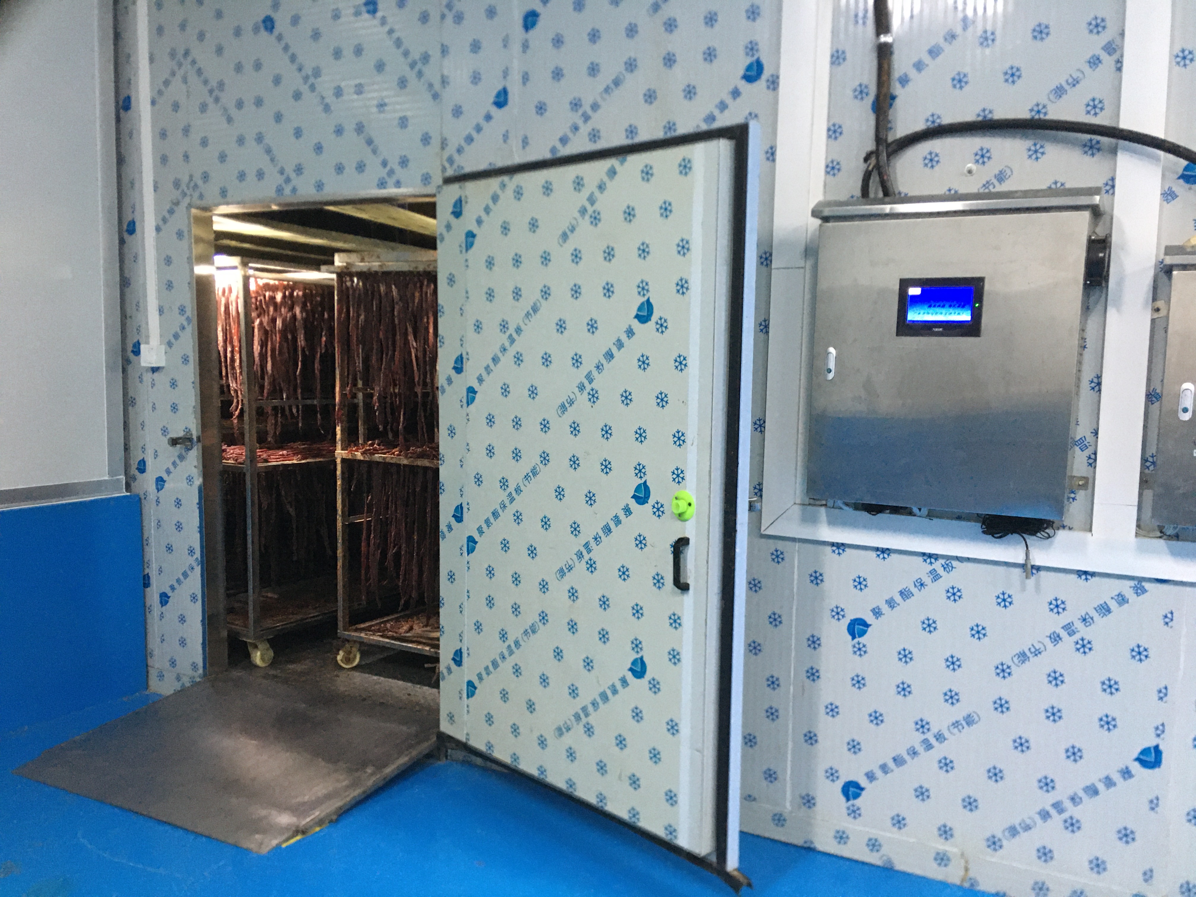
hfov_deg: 61.7
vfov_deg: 48.2
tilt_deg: -5.6
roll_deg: -0.8
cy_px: 448
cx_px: 598
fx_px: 1002
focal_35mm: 29
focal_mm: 4.15
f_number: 2.2
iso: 200
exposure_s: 1/25
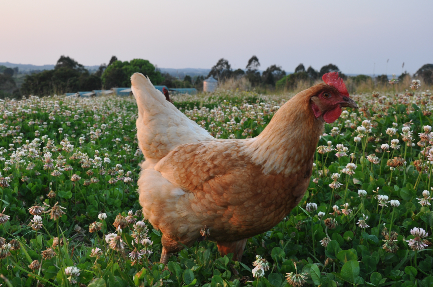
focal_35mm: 39
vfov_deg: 34.4
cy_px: 148
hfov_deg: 49.9
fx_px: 464
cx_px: 187
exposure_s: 1/60
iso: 200
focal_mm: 21
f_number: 9
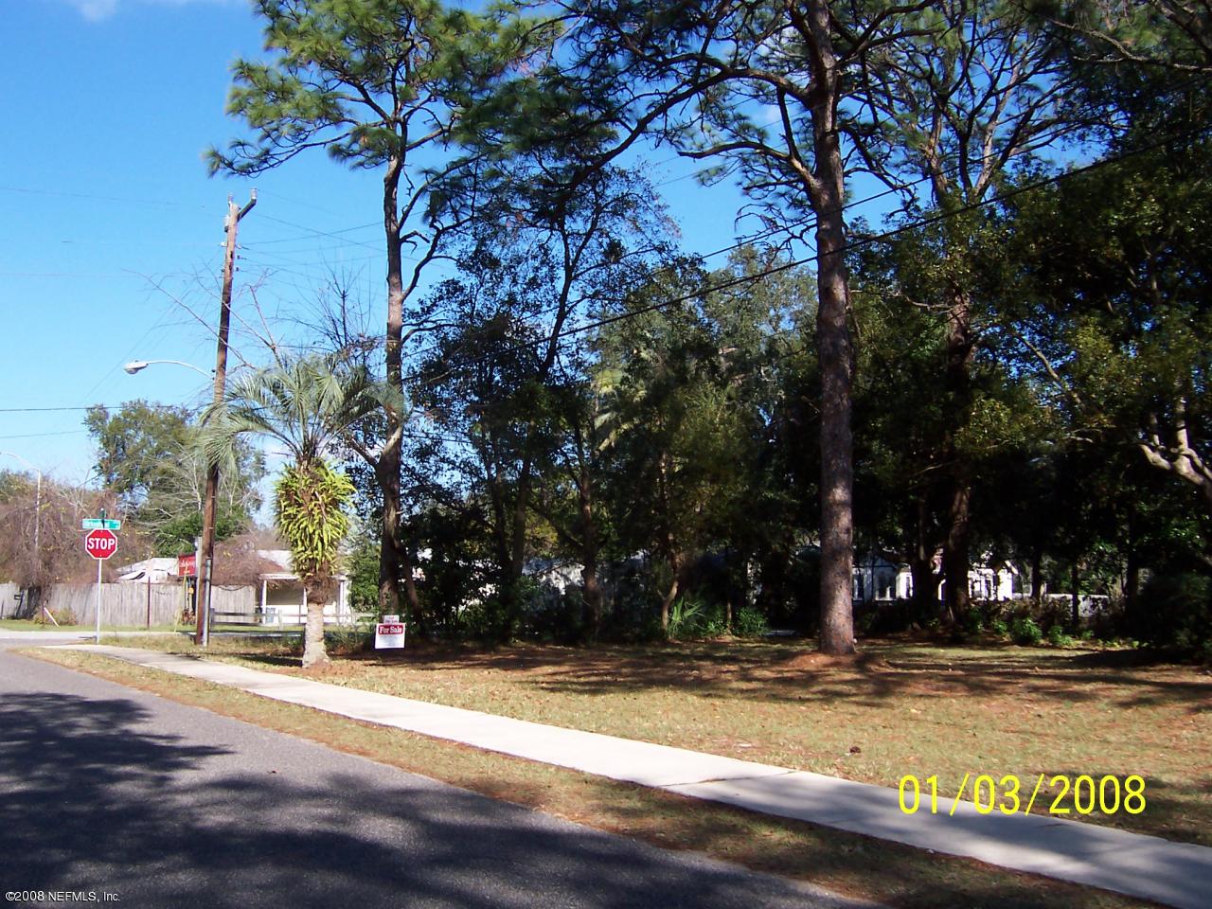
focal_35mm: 36
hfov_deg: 51.4
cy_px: 454
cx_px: 606
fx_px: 1260
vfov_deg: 39.7
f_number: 4
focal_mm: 5.6
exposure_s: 1/500
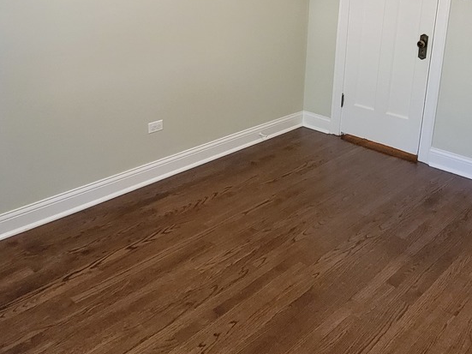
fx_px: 463
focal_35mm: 34
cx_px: 260
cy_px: 102
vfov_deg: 40.9
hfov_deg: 53.9
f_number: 2.2
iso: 500
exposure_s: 1/30
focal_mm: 2.2
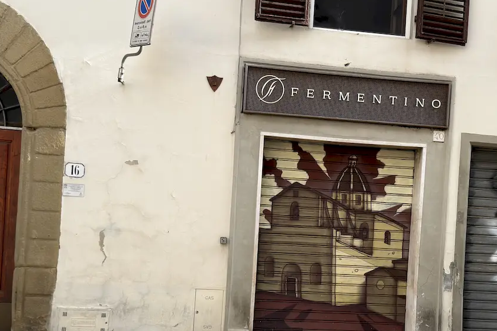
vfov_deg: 25.8
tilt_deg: +2.8
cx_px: 311
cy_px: 230
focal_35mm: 52
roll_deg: -3.0
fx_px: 718
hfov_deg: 38.0
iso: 64
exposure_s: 1/1309
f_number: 1.78
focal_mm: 6.76
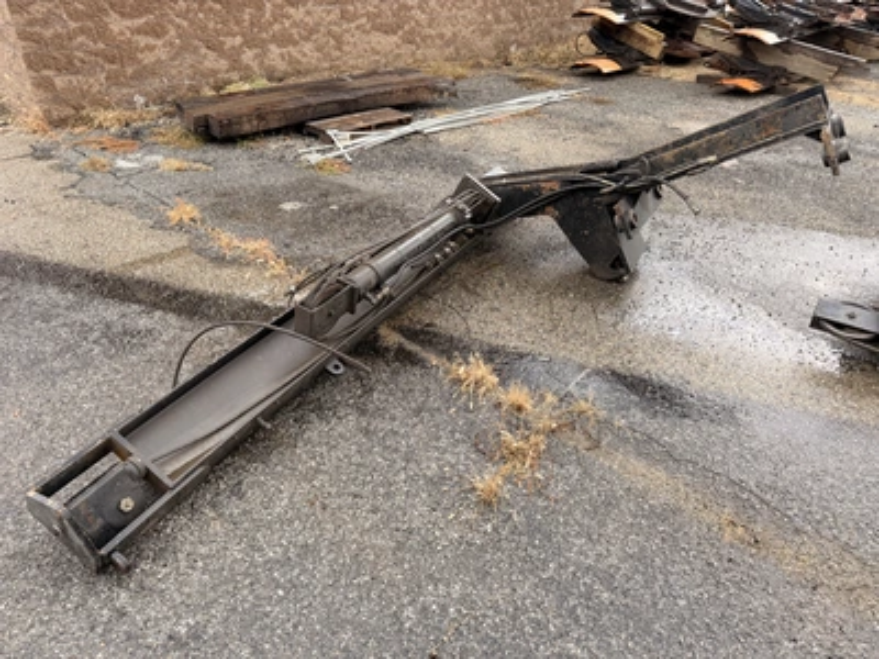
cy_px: 330
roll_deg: +2.2
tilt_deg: -27.3
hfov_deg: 71.6
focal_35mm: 24
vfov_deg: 56.8
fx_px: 609
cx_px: 440
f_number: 1.78
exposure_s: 1/121
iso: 160
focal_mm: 6.76
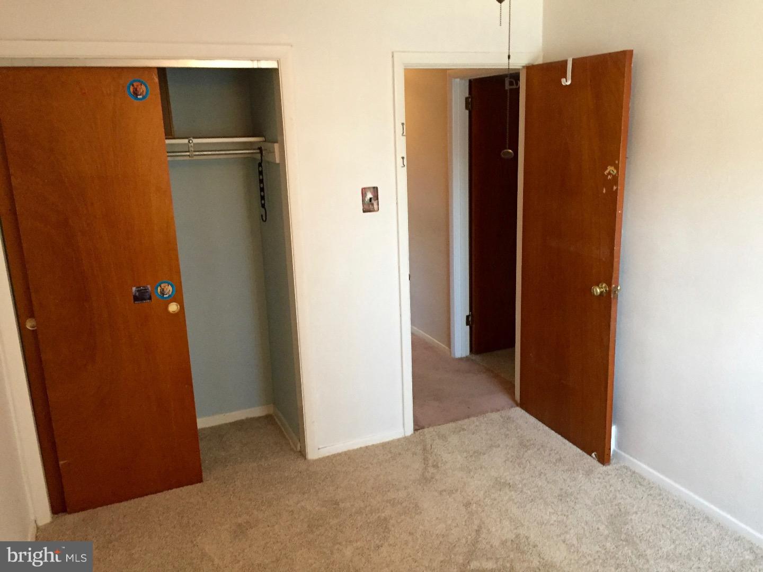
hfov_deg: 61.7
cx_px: 382
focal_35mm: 29
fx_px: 639
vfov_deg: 48.2
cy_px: 286
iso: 250
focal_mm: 4.15
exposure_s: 1/24
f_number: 2.2
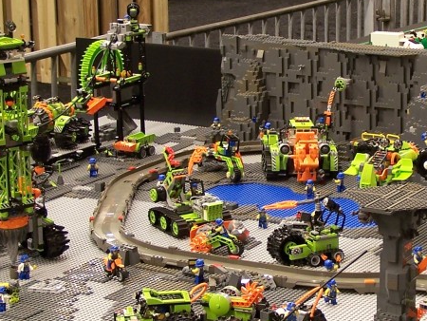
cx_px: 343
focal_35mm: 116
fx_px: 1432
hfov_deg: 16.8
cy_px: 171
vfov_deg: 12.8
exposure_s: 1/2
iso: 80
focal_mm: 8.5
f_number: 3
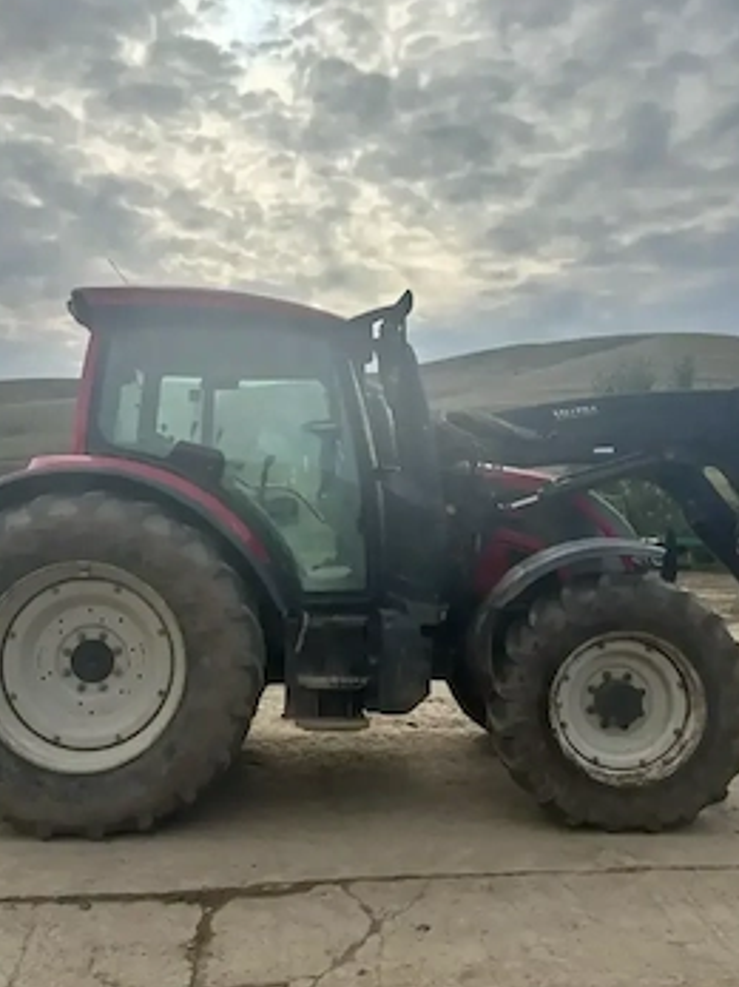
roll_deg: -2.0
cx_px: 338
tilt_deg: -0.8
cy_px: 523
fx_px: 854
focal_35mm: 30
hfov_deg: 46.7
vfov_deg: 59.9
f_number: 1.6
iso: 50
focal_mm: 5.96
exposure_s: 1/5076
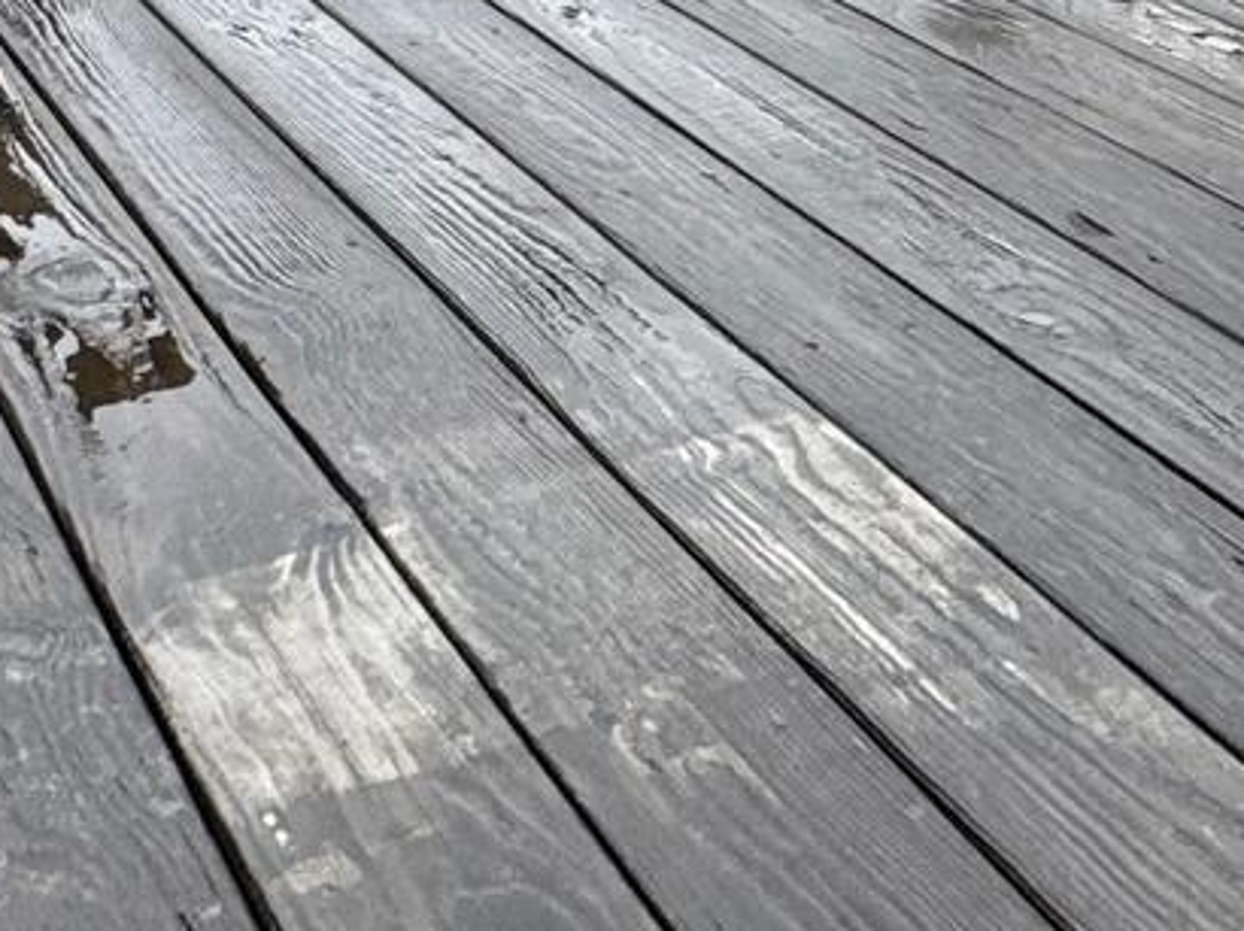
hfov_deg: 26.4
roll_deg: -1.3
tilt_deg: +9.9
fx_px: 2514
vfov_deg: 15.9
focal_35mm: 70
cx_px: 1220
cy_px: -998
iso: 125
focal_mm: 2.22
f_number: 2.2
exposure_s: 1/99
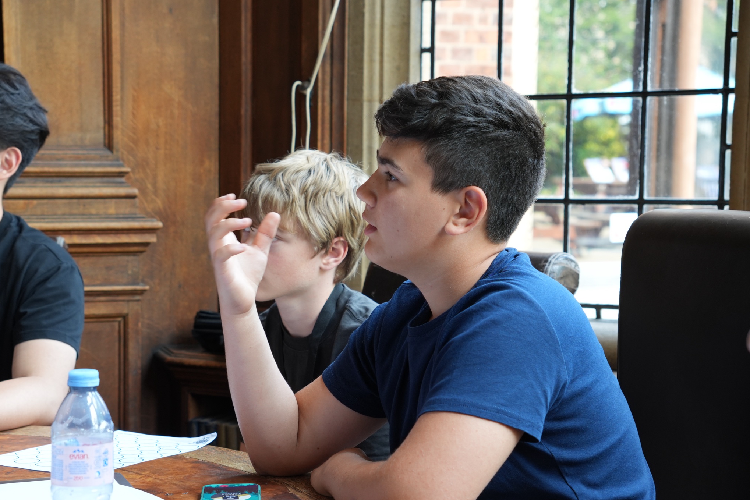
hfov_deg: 27.6
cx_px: 313
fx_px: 1527
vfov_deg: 18.6
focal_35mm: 73
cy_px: 267
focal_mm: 41.5
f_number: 4
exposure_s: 1/50
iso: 320
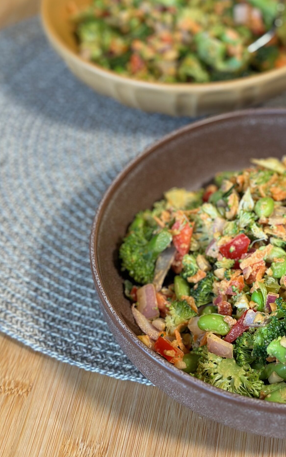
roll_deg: -0.8
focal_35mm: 70
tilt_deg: -42.8
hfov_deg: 18.5
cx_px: 216
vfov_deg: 29.4
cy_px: 205
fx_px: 873
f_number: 1.78
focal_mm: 6.86
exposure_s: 1/60
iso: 160
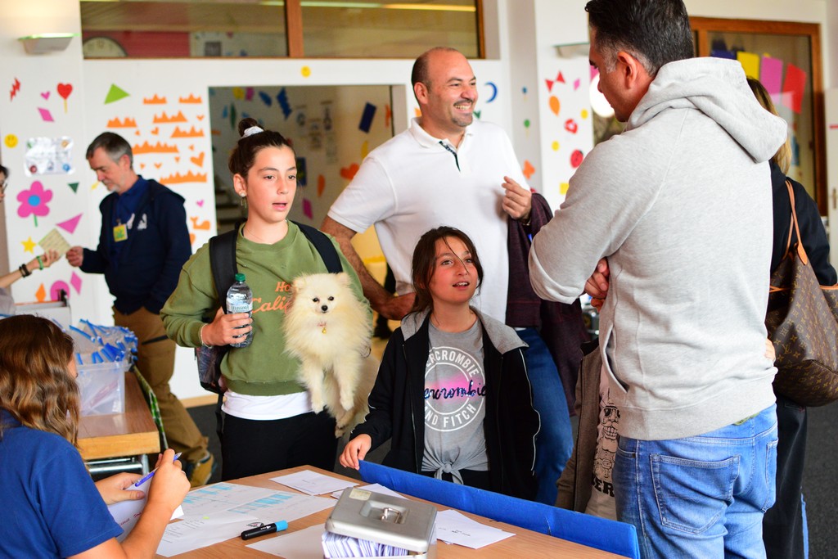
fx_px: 1222
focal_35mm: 52
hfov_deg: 37.8
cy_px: 280
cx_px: 419
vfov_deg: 25.8
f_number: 2.8
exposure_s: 1/320
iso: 1600
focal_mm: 35
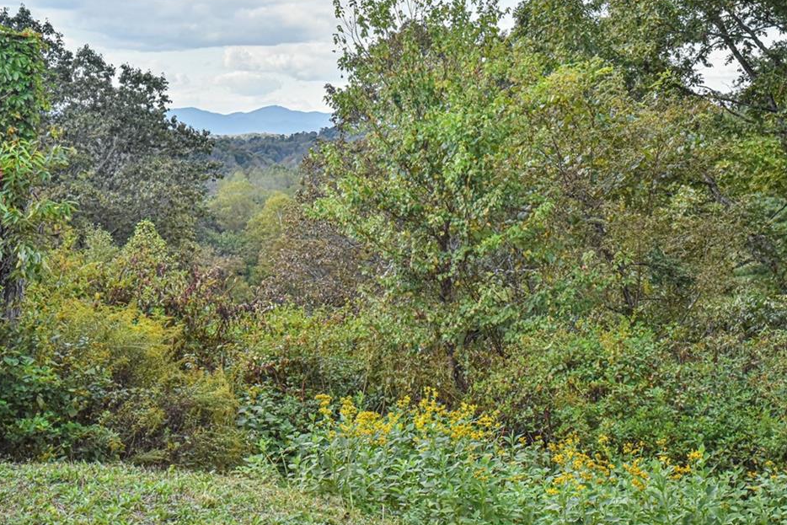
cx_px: 424
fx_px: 1487
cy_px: 253
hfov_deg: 29.6
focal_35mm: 68
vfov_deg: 20.0
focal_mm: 62
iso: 4000
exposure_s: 1/500
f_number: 11
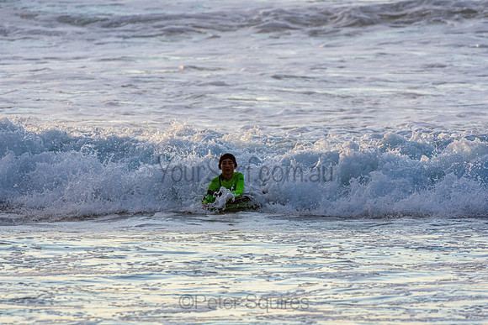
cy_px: 162
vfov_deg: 1.9
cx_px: 244
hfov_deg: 2.9
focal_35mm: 720
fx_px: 9762
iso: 360
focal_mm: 480
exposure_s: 1/1250
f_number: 5.6
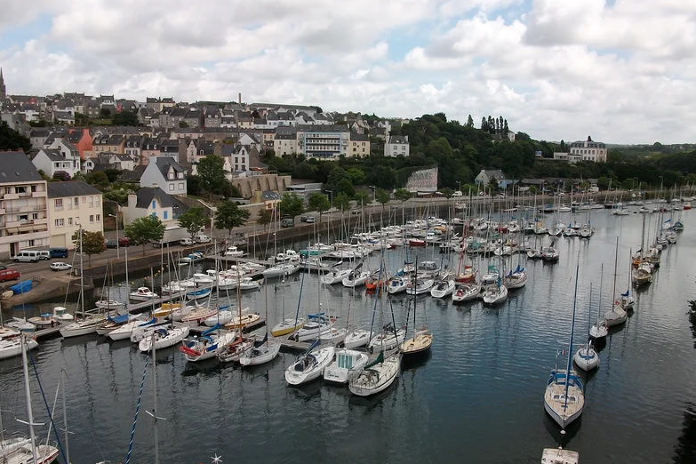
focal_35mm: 34
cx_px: 342
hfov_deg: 55.8
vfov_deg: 38.9
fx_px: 657
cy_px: 248
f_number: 5.5
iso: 80
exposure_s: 1/368
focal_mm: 5.7
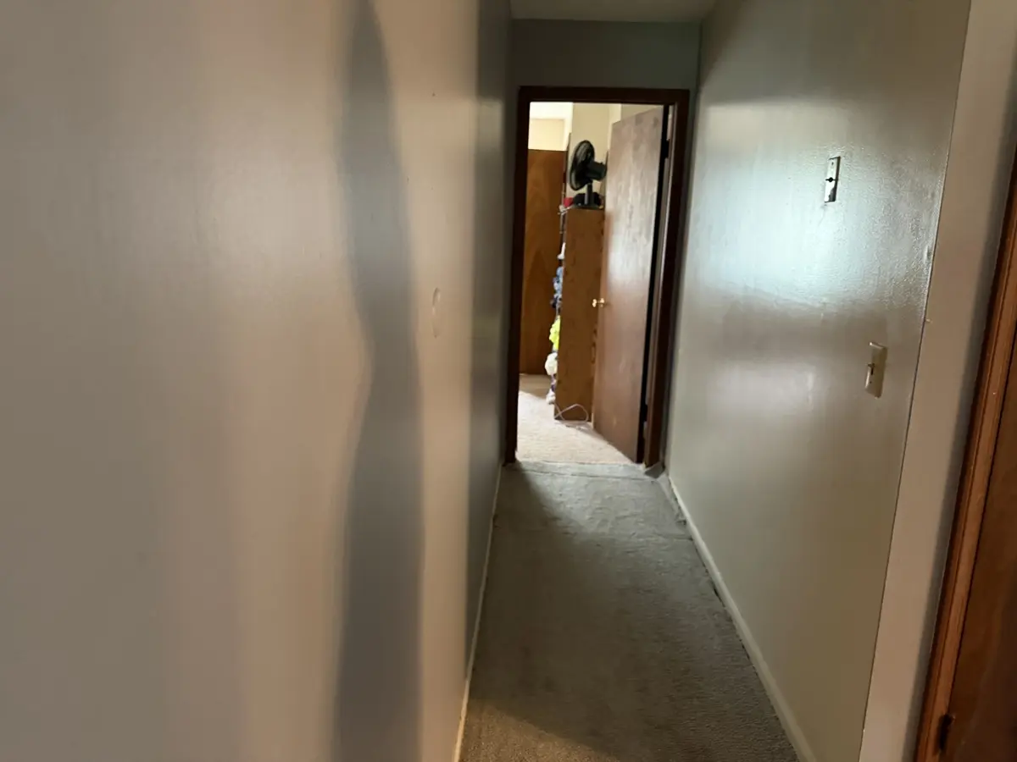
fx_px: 705
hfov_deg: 71.6
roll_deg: -1.4
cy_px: 381
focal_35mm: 24
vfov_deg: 56.8
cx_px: 508
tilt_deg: -11.3
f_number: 1.78
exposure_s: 1/40
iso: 800
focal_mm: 6.76
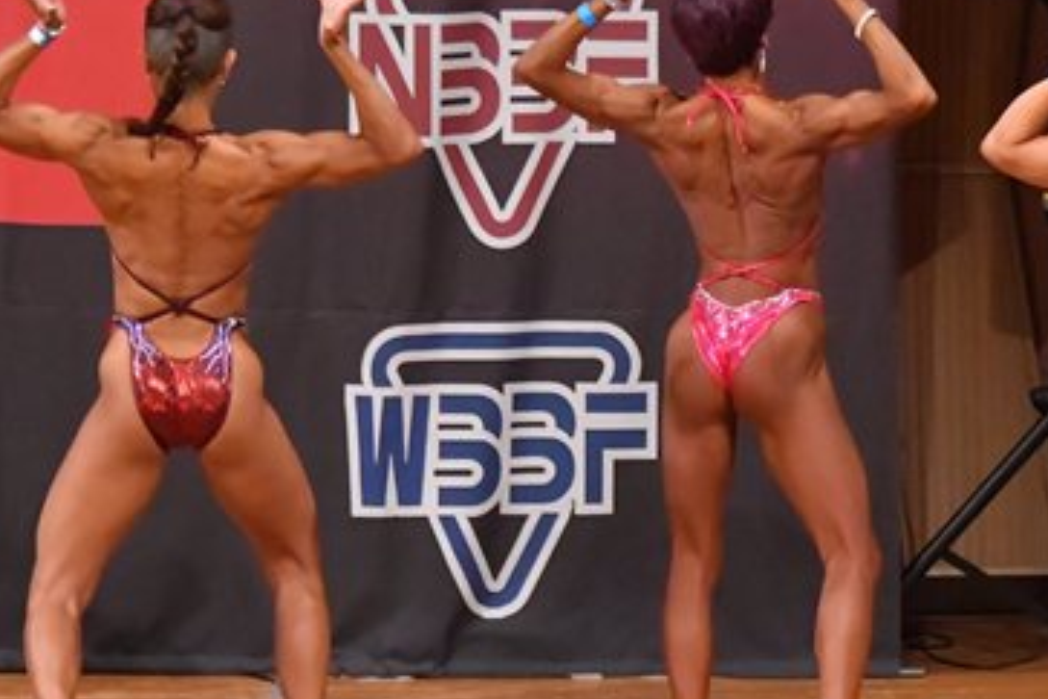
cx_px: 790
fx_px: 12546
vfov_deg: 3.2
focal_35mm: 431
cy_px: 335
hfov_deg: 4.8
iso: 9000
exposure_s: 1/400
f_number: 5.6
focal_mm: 135
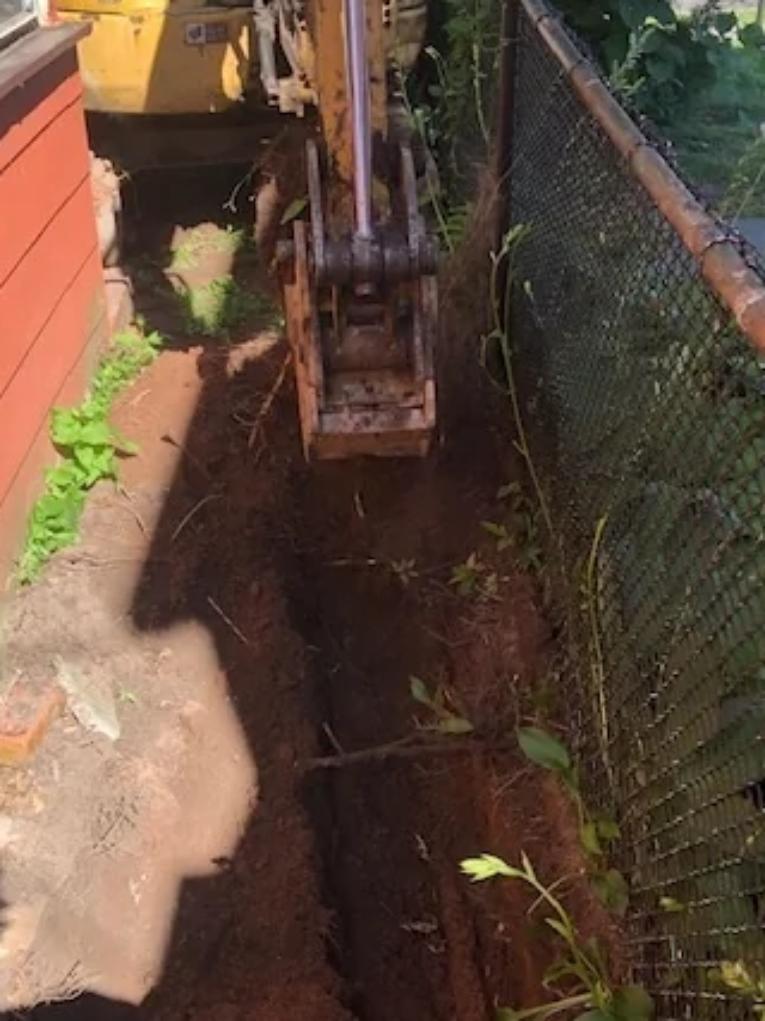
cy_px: 500
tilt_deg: -28.4
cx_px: 361
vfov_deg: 44.8
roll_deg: +0.1
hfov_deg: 34.3
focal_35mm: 42
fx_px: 1238
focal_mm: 3.99
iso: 20
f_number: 1.8
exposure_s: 1/277
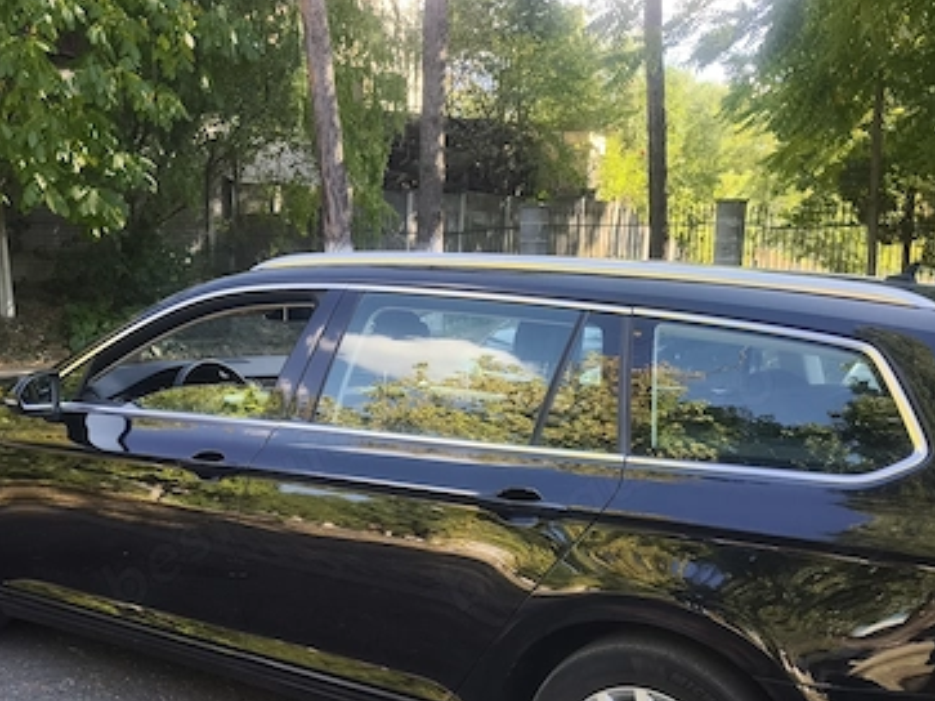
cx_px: 471
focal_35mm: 38
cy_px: 518
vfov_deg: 36.9
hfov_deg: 49.0
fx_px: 1026
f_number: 1.6
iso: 50
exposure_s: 1/528
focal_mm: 6.57
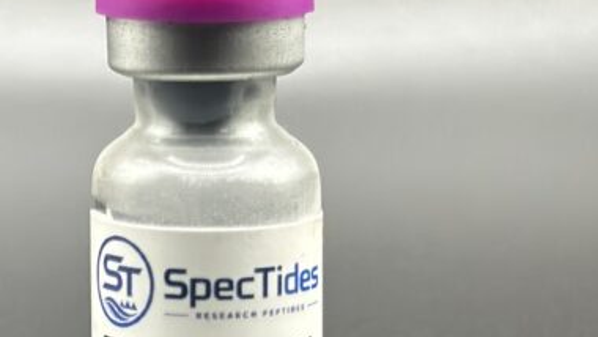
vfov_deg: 11.0
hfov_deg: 19.4
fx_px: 1745
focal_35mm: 110
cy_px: 258
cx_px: 201
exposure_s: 1/120
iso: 125
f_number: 1.78
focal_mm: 6.86
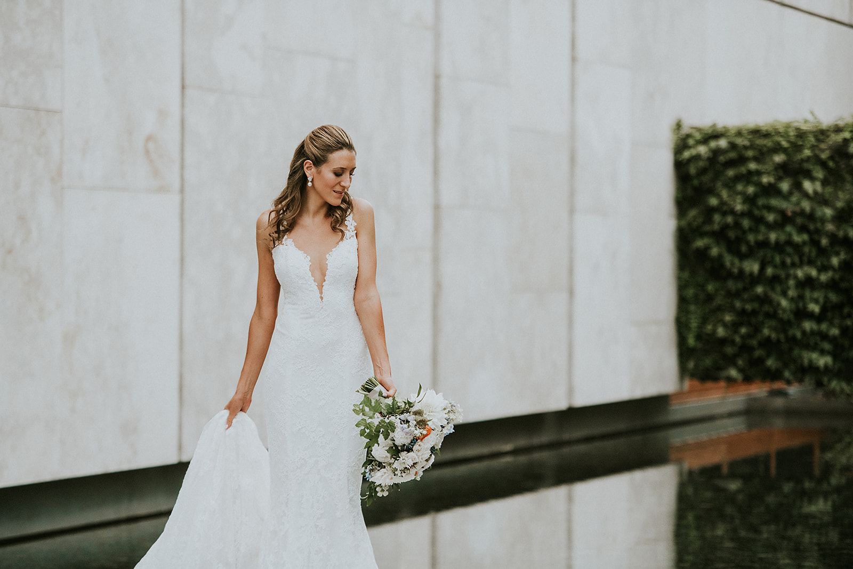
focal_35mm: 140
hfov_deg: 14.7
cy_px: 284
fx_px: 3317
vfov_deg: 9.8
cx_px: 426
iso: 400
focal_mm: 140
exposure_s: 1/2000
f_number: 2.8
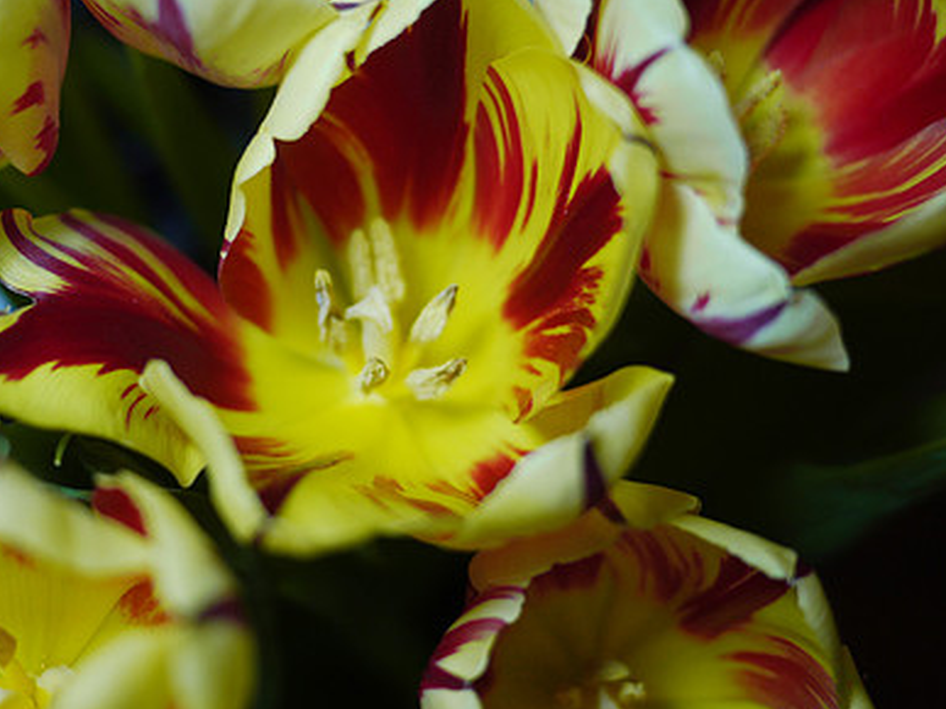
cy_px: 248
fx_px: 1639
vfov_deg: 24.3
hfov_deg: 32.1
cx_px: 359
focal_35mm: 60
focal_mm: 20
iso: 160
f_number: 1.7
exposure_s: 1/125
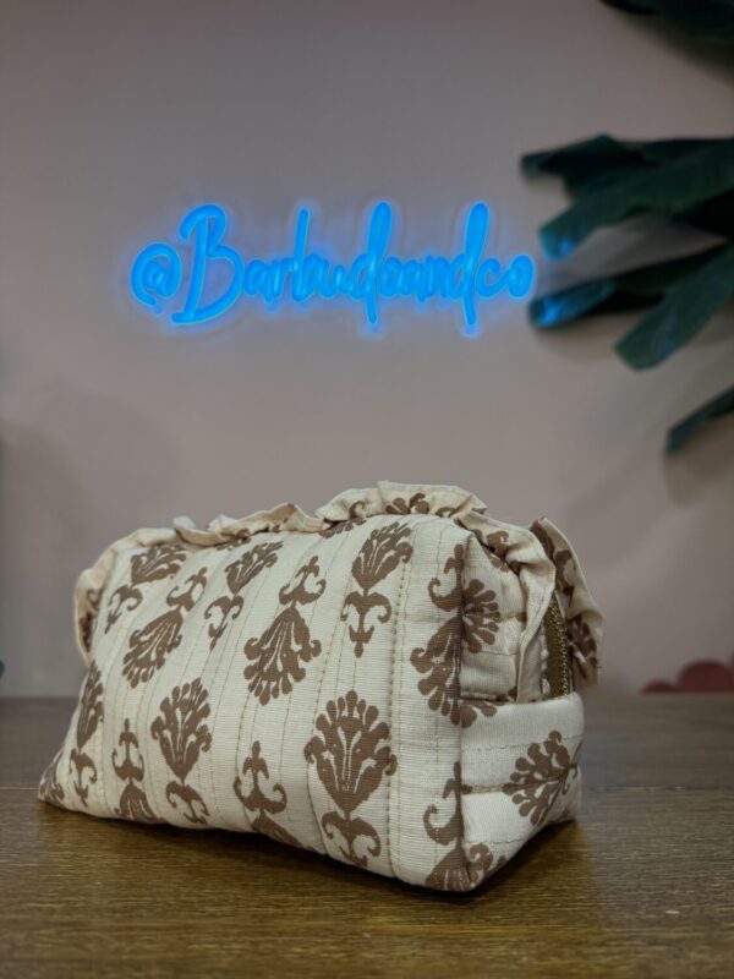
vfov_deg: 71.6
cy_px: 490
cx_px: 367
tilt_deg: +7.8
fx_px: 679
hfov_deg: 56.8
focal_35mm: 24
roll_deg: +0.2
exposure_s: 1/159
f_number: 1.78
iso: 200
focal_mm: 6.76
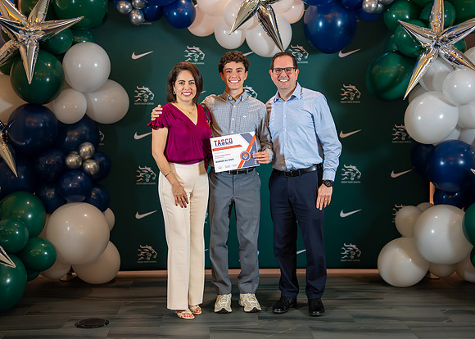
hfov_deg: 36.0
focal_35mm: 54
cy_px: 171
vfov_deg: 26.1
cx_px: 235
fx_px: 731
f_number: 1.2
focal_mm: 50
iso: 2000
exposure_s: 1/500
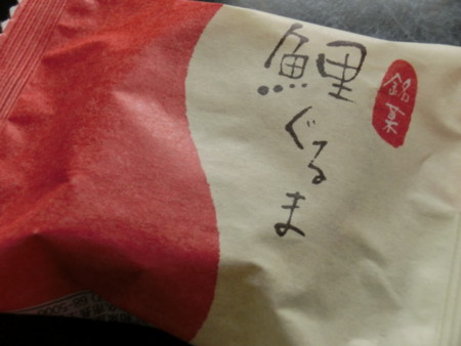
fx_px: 906
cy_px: 173
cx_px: 230
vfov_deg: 21.6
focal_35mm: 68
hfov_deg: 28.5
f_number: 4.7
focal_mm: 12.1
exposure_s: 1/20
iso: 400
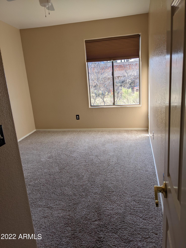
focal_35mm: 27
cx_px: 93
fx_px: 193
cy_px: 124
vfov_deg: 65.3
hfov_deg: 51.4
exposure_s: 1/903
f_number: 1.73
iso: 53
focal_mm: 4.38
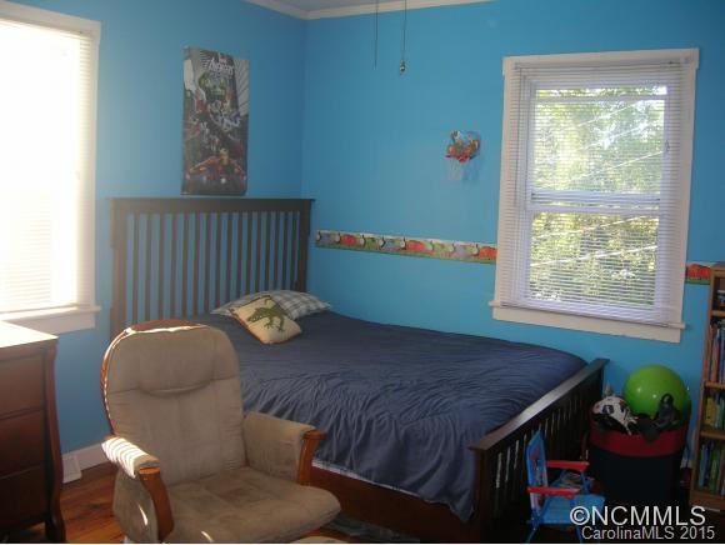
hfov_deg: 53.9
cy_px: 272
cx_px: 362
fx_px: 713
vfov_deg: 41.8
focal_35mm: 34
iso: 50
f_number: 2.9
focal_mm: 5.7
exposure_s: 1/30
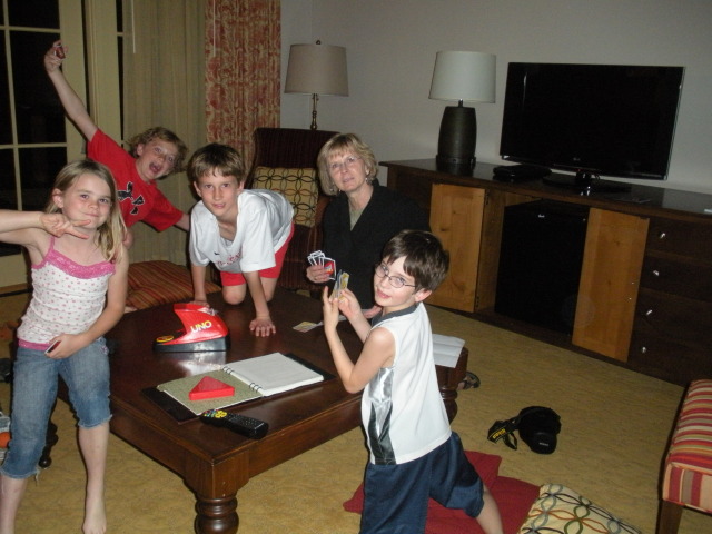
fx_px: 740
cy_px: 267
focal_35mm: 36
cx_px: 356
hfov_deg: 51.4
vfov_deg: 39.7
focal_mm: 6.3
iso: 436
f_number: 3.5
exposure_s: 1/60
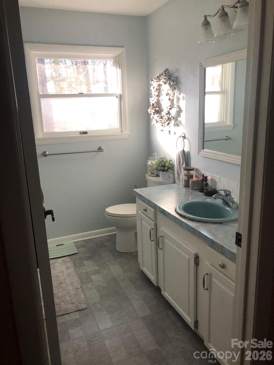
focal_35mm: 28
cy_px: 182
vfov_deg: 63.4
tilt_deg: -13.4
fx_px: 296
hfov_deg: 49.7
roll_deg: +0.6
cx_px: 137
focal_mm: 3.99
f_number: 1.8
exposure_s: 1/30
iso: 40
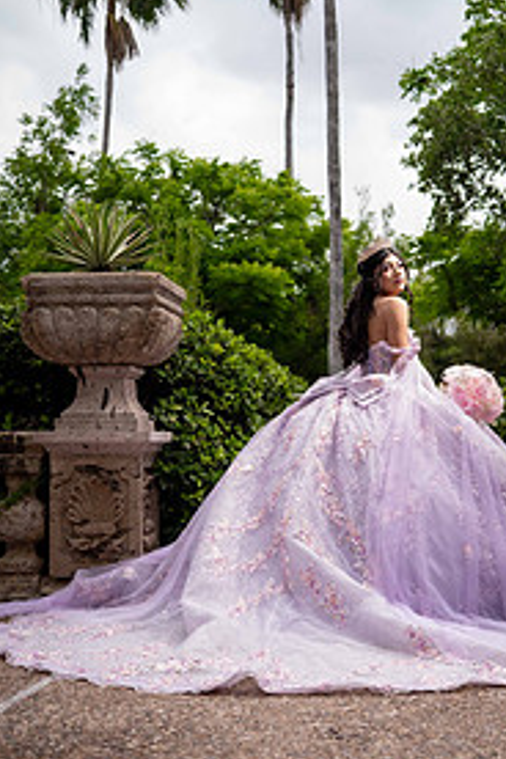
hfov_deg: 23.7
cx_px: 341
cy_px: 341
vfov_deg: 35.0
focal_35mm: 57
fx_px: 1202
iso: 80
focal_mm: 35
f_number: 2.2
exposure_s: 1/1600
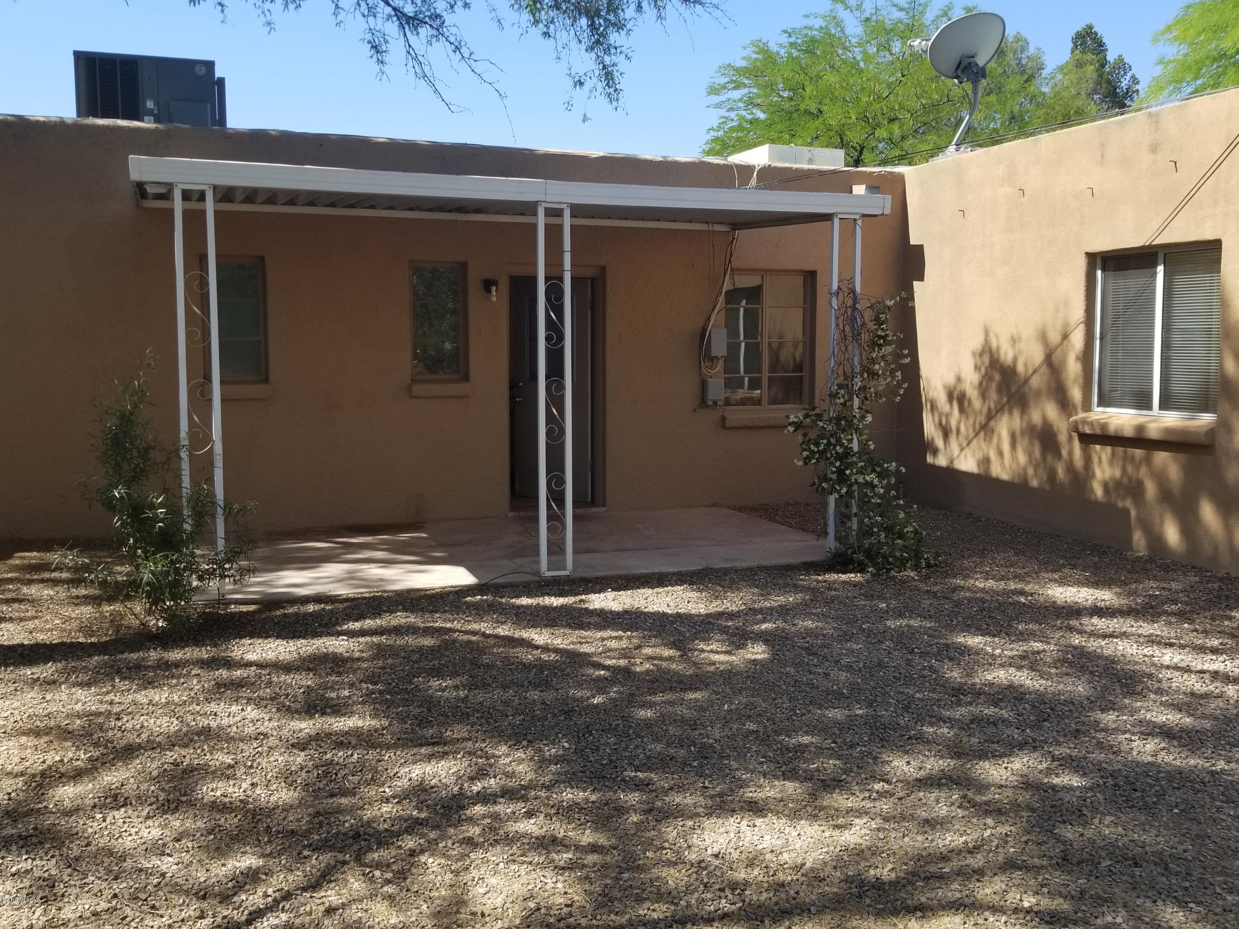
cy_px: 464
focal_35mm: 26
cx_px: 620
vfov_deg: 53.1
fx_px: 931
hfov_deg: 67.3
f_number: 1.7
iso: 50
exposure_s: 1/1148
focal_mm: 4.25
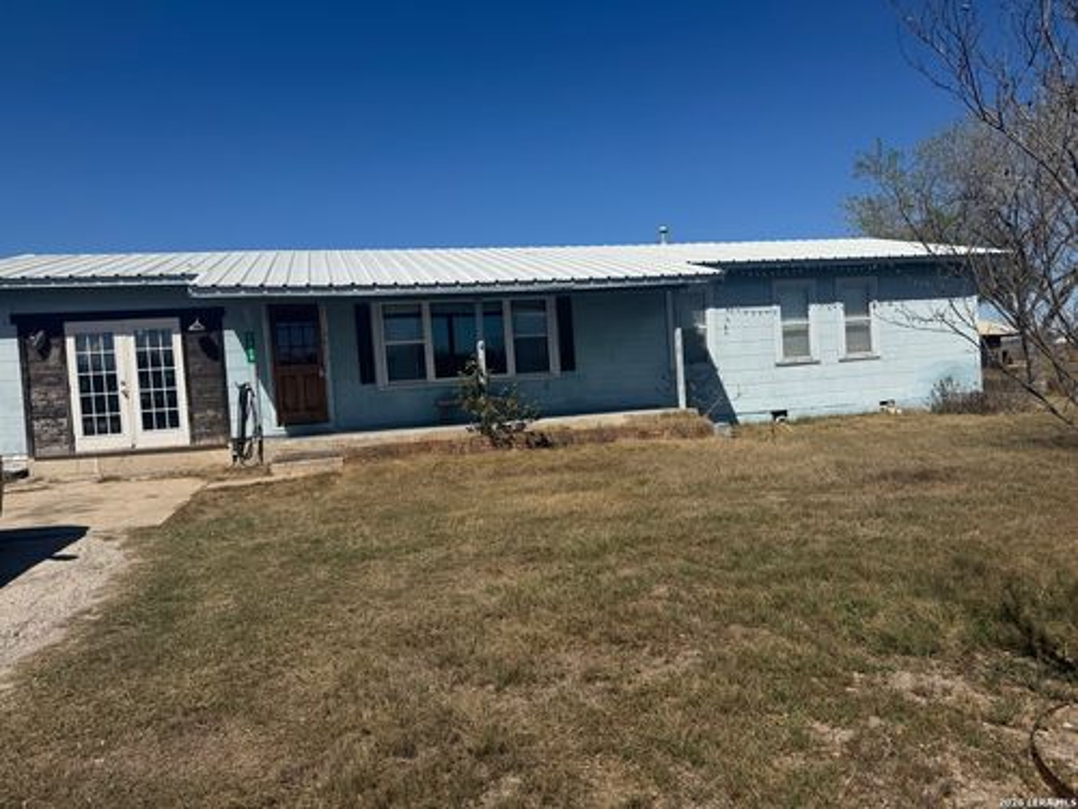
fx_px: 747
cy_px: 404
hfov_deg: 71.6
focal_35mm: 24
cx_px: 539
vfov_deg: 56.8
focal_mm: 6.76
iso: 80
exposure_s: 1/7937
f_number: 1.78
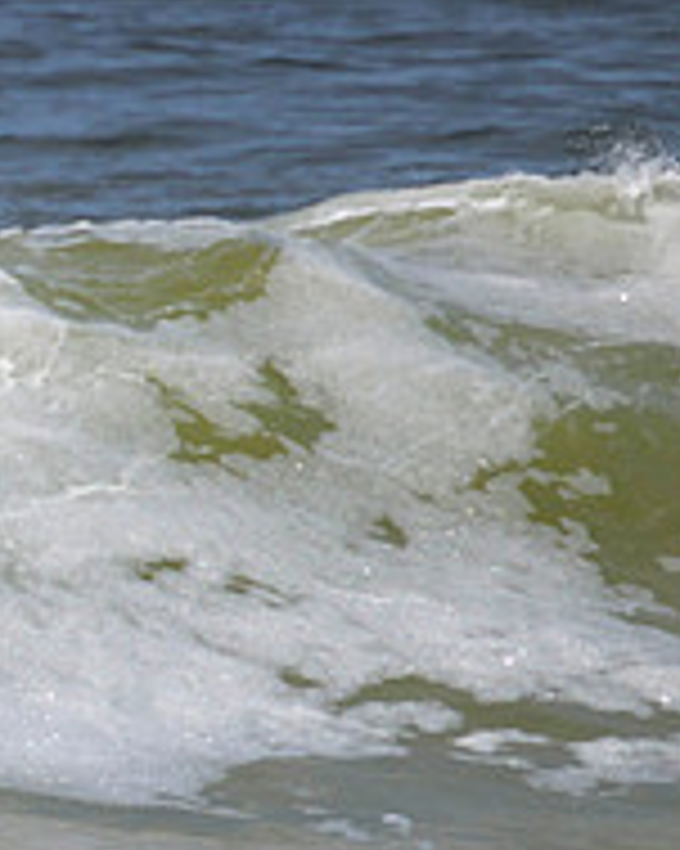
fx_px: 58033
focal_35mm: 2305
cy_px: 569
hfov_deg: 0.7
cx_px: -617
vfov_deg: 0.8
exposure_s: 1/2000
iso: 500
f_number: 11
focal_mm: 800
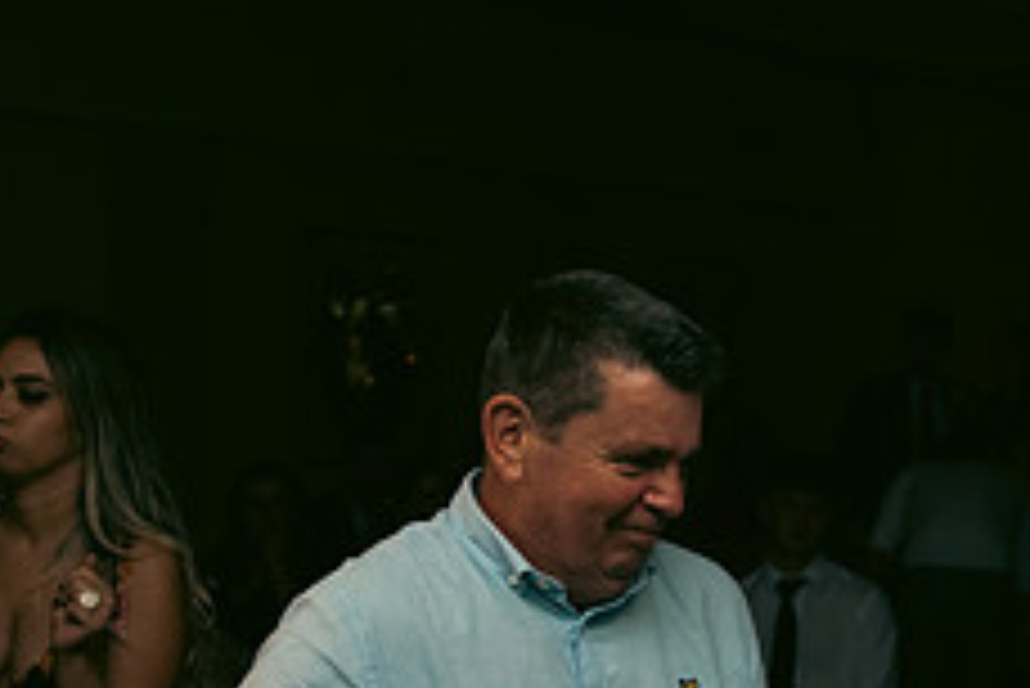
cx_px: 639
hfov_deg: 22.3
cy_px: 785
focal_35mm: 91
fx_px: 2605
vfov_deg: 14.6
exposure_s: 1/160
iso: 800
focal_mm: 36
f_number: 3.5
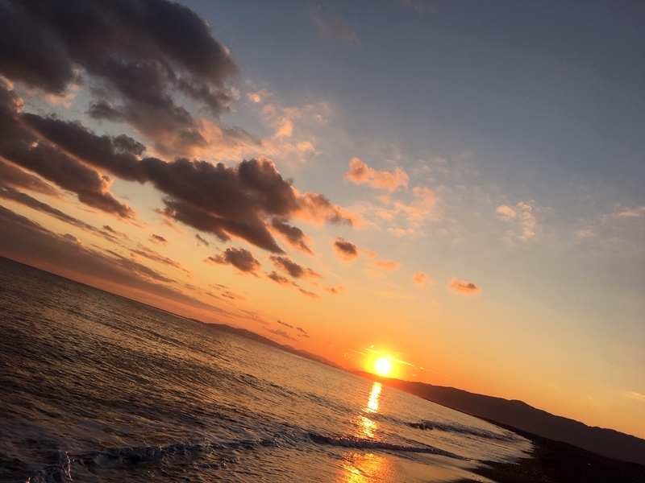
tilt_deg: +9.0
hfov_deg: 61.7
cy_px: 242
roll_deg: -19.3
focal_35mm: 29
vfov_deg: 48.2
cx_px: 322
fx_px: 540
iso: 25
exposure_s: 1/884
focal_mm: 4.15
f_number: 2.2
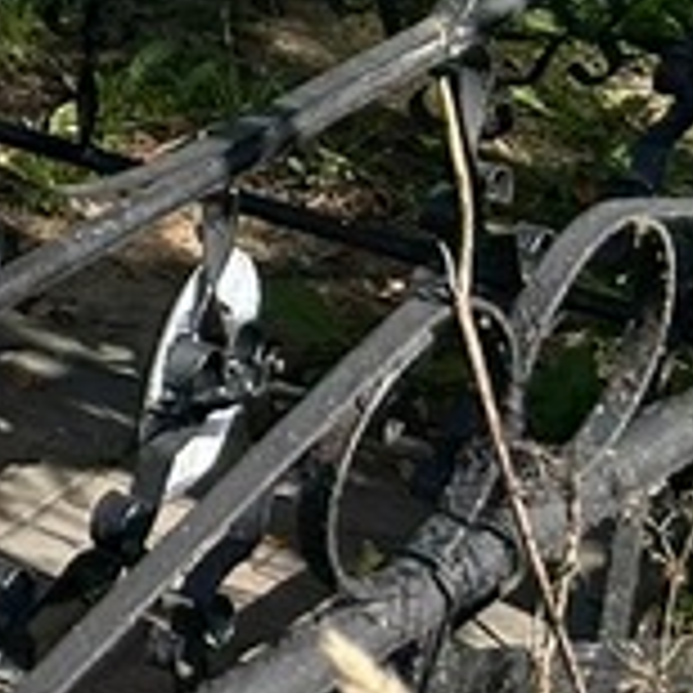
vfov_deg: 11.3
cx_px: -1440
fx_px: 3465
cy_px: -40
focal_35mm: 153
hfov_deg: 9.0
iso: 50
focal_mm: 5.7
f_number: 1.5
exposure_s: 1/2299
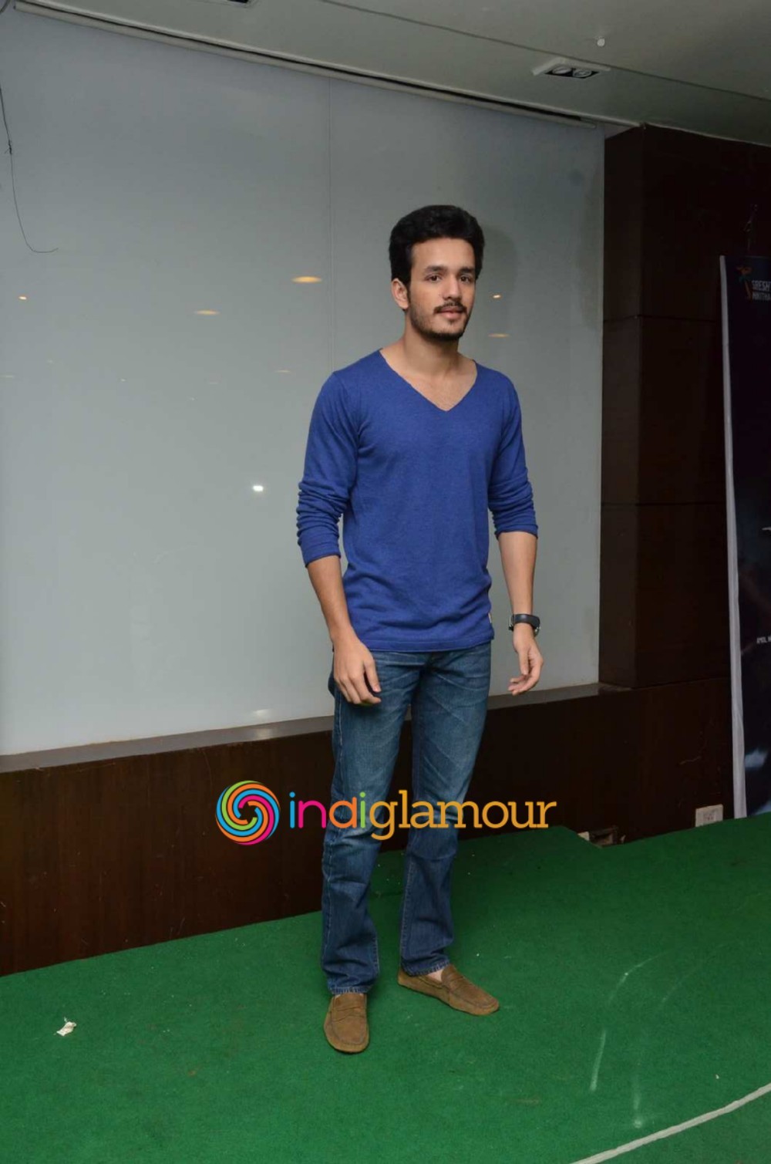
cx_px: 386
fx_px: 1161
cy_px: 582
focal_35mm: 36
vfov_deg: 53.2
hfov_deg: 36.7
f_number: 7.1
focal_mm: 24
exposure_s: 1/125
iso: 1250
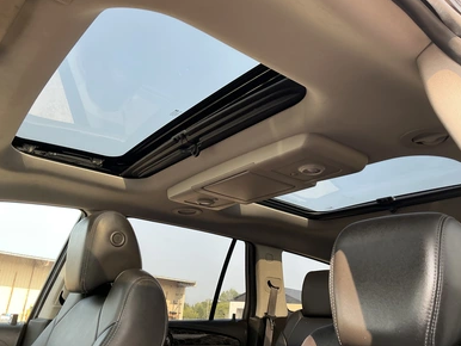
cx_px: 228
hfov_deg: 61.6
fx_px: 386
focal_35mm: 29
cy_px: 173
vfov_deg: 48.3
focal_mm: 3
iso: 25
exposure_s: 1/122
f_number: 1.8
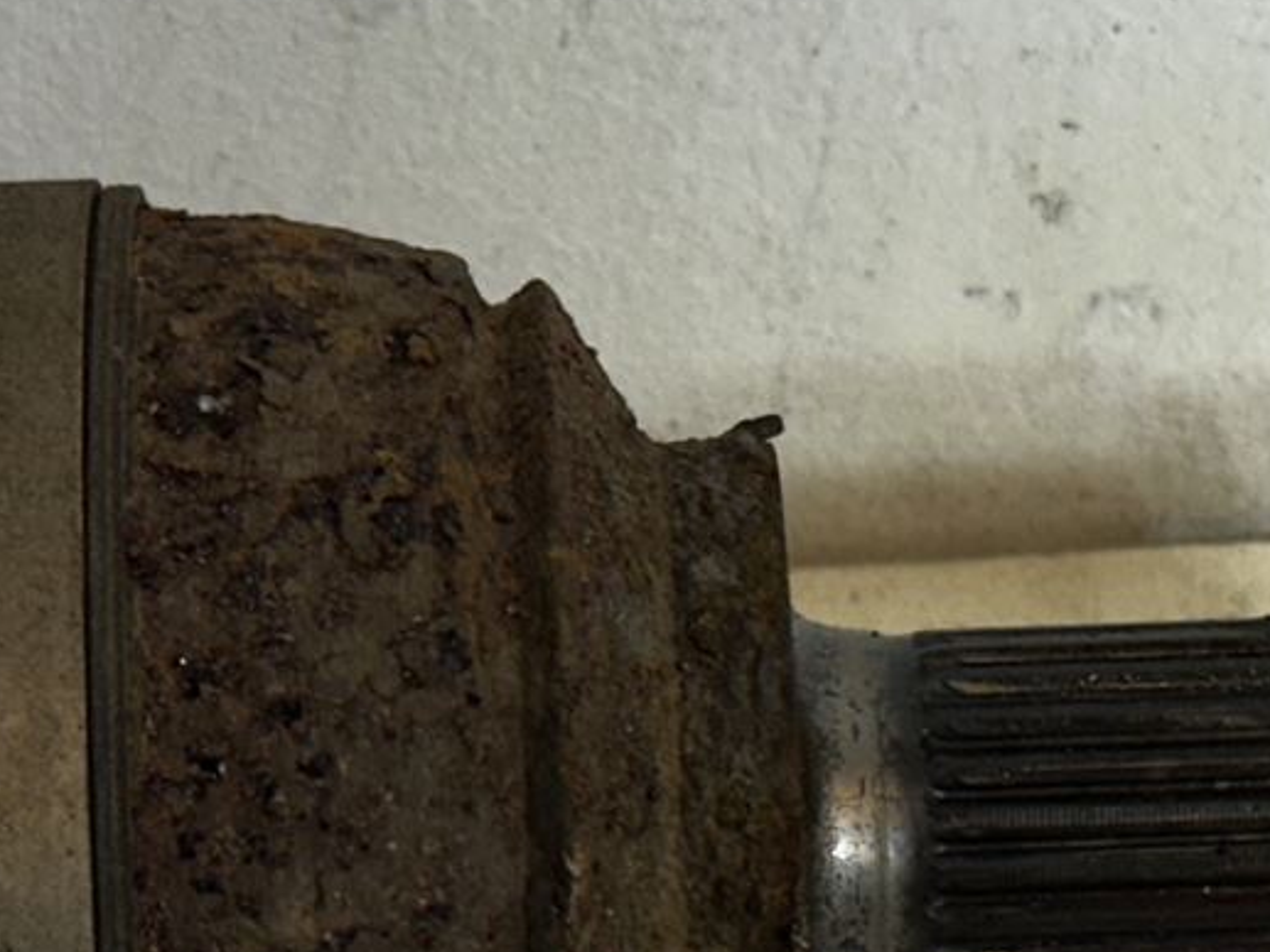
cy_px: 866
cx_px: 393
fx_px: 6972
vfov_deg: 7.8
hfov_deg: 10.4
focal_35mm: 190
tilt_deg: -45.2
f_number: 1.78
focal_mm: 6.86
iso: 64
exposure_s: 1/100
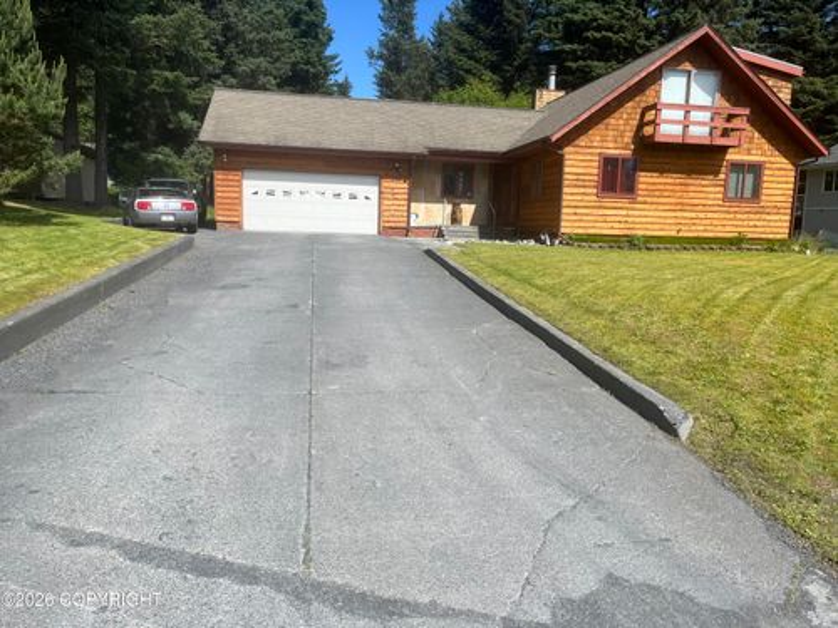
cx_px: 419
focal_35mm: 26
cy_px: 314
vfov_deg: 53.1
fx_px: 629
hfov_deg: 67.3
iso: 50
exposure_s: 1/3521
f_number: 1.6
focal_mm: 5.1
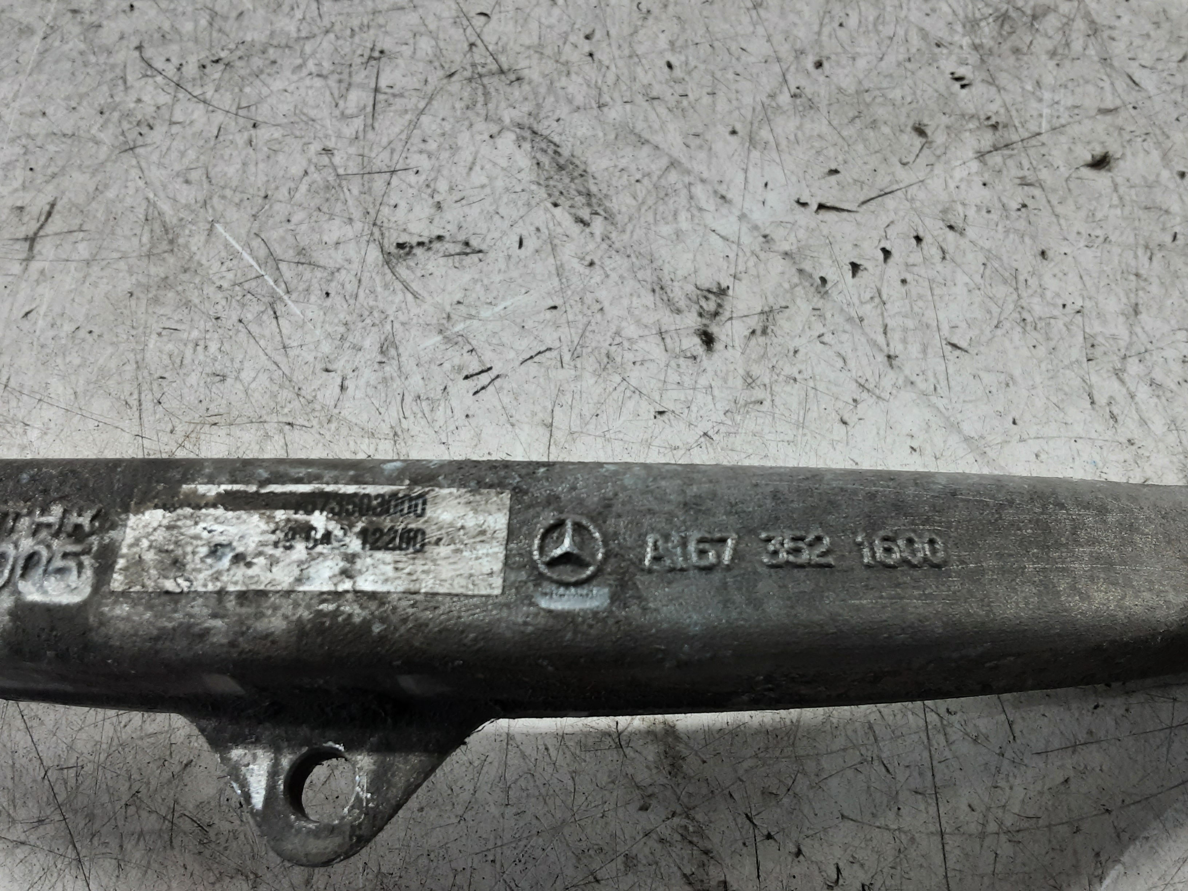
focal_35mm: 27
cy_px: 446
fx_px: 927
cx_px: 594
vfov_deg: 51.4
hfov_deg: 65.3
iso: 80
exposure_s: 1/50
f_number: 1.9
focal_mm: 2.91
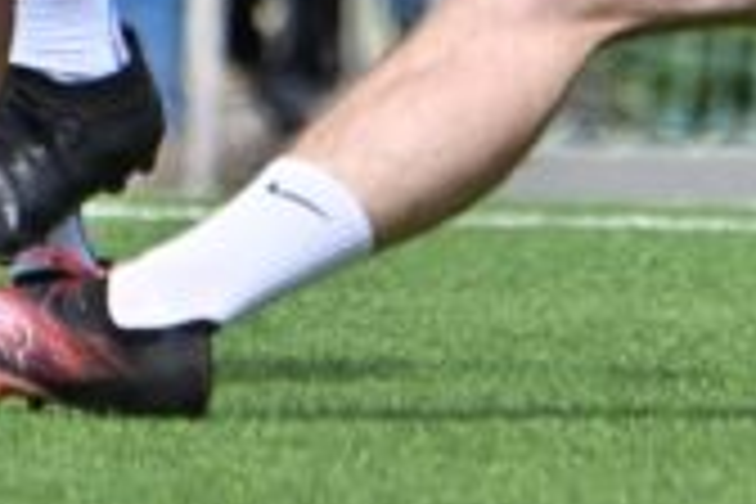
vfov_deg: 0.8
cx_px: 297
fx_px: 35844
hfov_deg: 1.2
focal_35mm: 1707
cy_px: -983
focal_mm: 280
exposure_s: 1/1600
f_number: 5.6
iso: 200
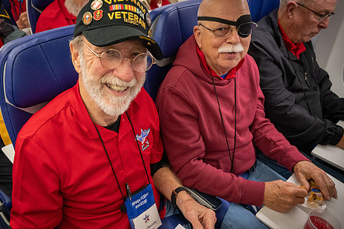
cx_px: 133
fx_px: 287
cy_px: 128
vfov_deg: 43.5
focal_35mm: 30
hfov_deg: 61.3
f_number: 6.3
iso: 10000
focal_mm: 24
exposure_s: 1/60
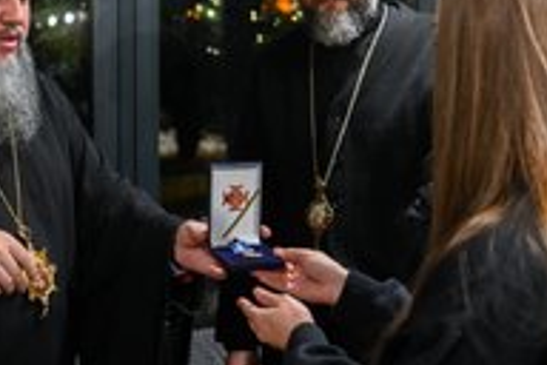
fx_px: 1139
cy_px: 83
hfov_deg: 26.9
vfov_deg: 18.0
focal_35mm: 75
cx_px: 188
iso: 4000
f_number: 2.8
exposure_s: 1/60
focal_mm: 36
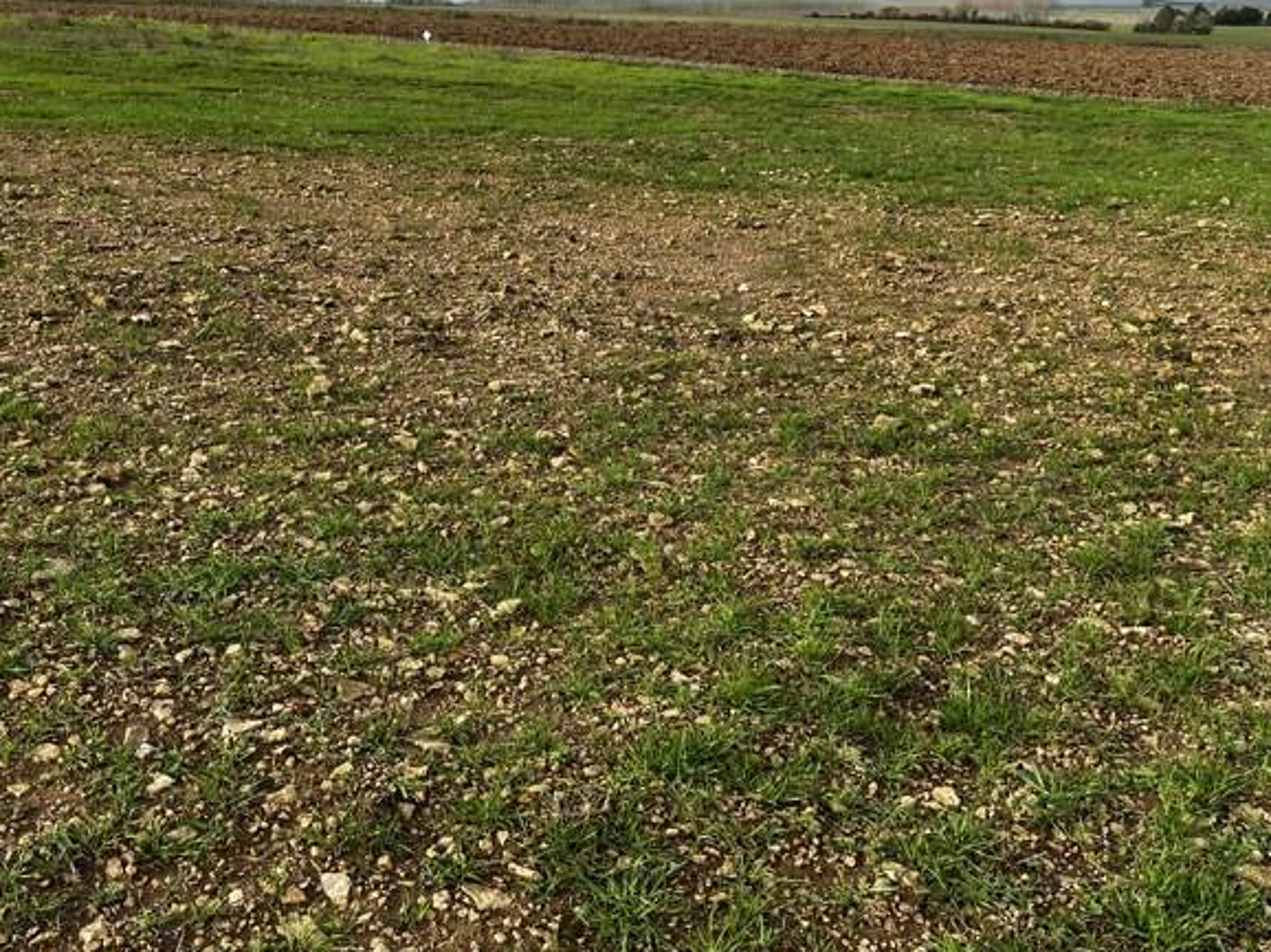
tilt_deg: -16.6
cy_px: 369
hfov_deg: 51.2
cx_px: 559
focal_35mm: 36
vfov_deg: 39.4
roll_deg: -0.5
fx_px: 1321
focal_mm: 5.1
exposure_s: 1/1056
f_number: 1.6
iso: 50
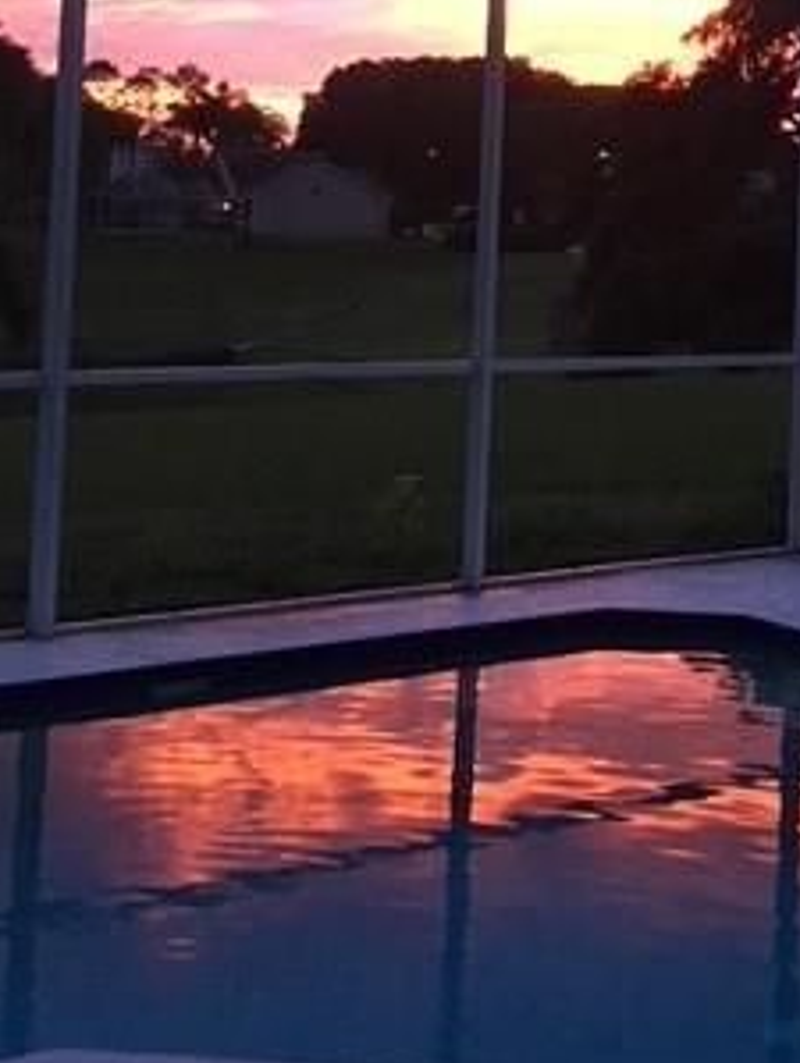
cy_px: 110
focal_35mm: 62
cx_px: 821
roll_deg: -0.7
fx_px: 1906
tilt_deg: +3.0
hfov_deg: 22.7
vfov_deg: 29.9
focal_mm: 4.15
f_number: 2.2
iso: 200
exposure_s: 1/17
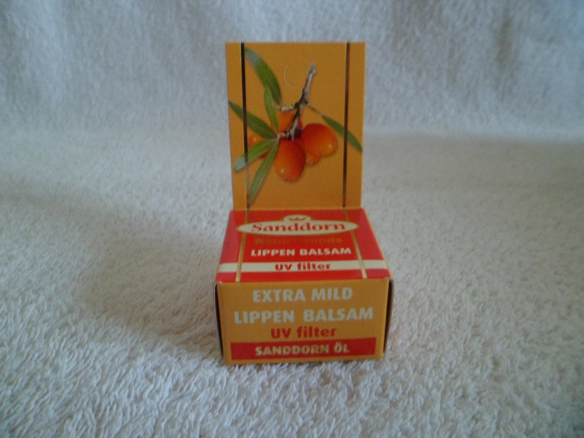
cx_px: 292
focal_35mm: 26
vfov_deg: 53.1
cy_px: 219
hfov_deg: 67.3
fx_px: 439
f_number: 3.3
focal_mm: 4.9
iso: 400
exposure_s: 1/20
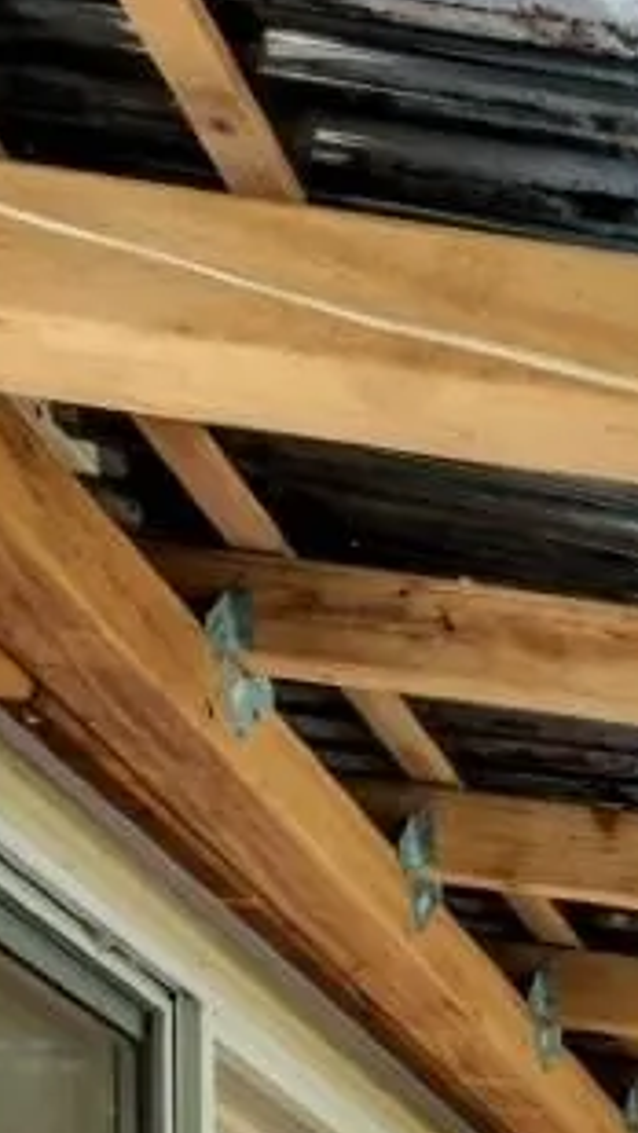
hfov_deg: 12.4
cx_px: 1434
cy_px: 1764
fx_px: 2430
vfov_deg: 21.4
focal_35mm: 81
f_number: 8
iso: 400
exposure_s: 1/15
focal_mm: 14.7
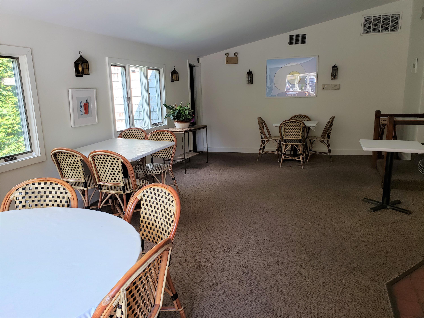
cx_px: 212
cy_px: 159
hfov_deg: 67.3
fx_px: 318
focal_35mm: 26
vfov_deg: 53.1
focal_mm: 4.3
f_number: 2.4
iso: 100
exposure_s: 1/60
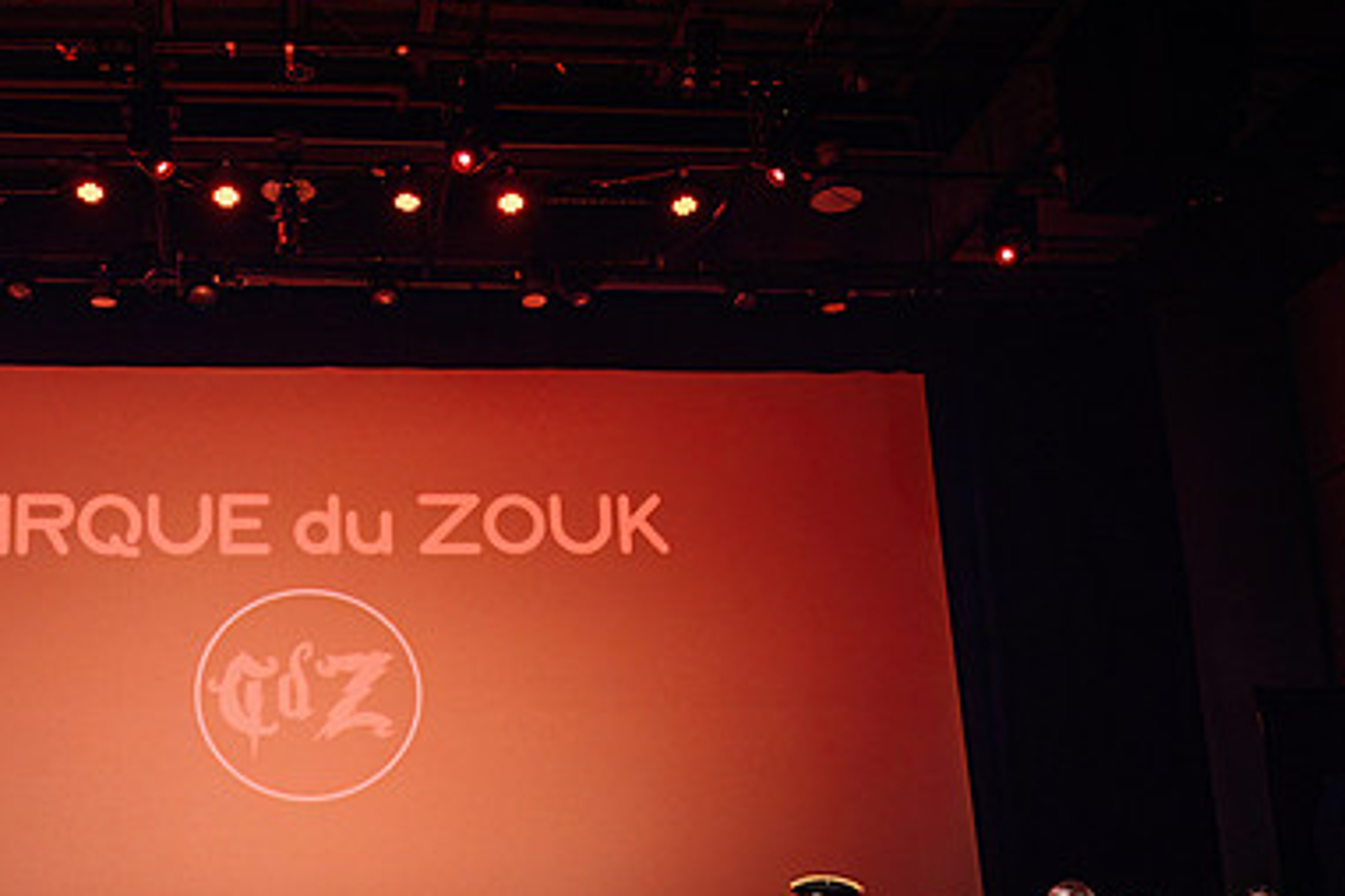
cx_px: 417
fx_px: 1756
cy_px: 661
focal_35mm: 47
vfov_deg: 28.3
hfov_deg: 41.2
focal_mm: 29
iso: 1600
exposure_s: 1/200
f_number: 2.8
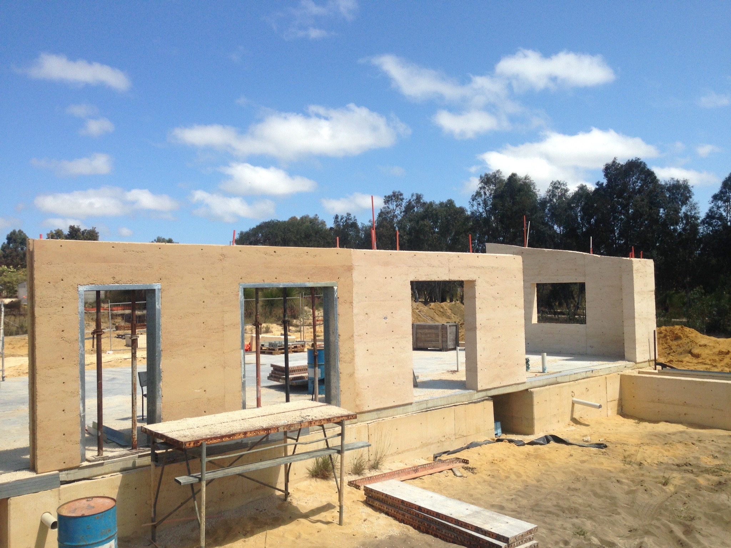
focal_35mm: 33
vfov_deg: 42.9
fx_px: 697
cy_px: 274
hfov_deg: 55.4
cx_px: 366
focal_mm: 4.12
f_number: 2.4
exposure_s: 1/1869
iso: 50
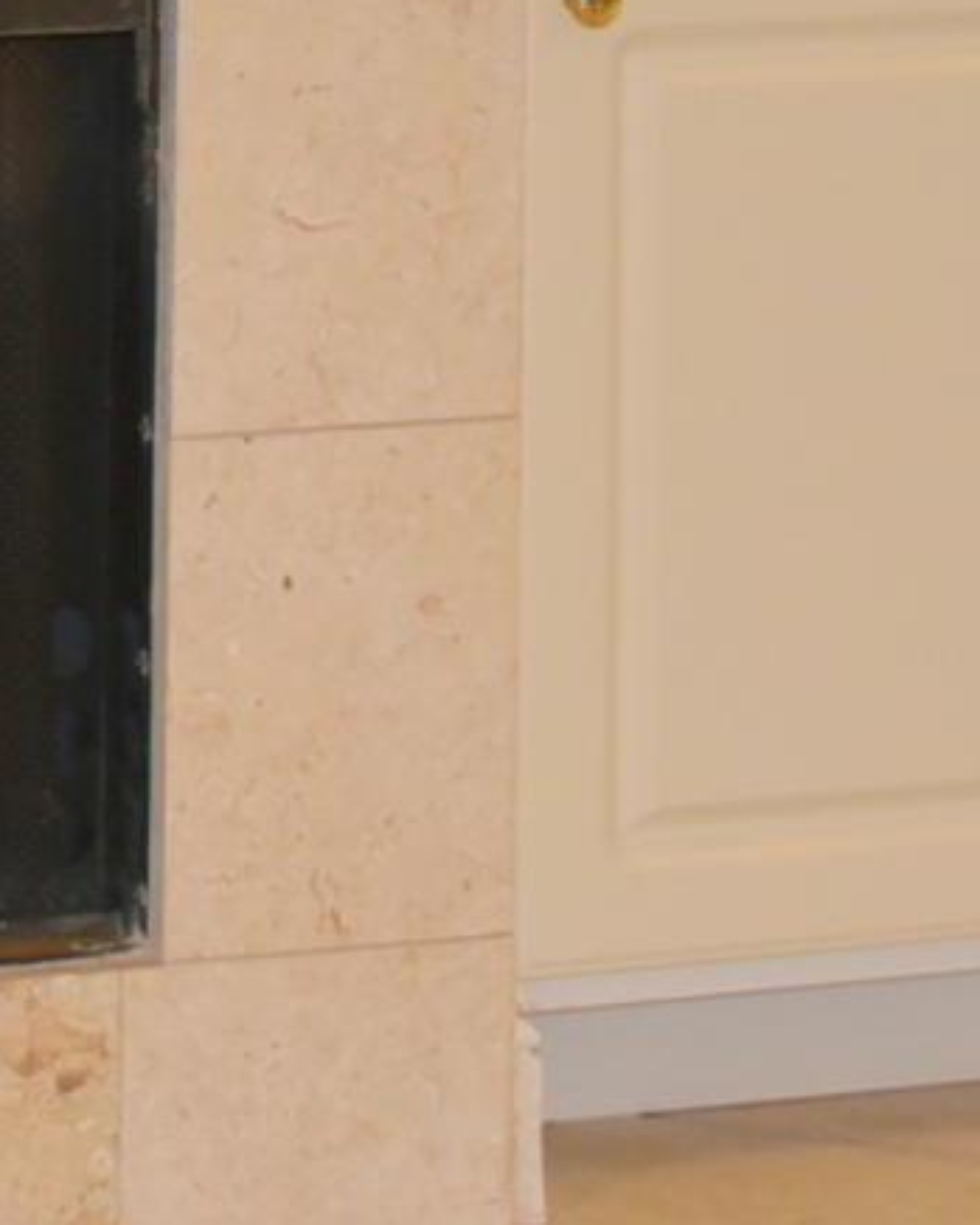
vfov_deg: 9.2
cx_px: -1182
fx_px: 7249
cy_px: -1042
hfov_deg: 7.3
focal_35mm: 200
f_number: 5
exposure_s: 1/100
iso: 800
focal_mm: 31
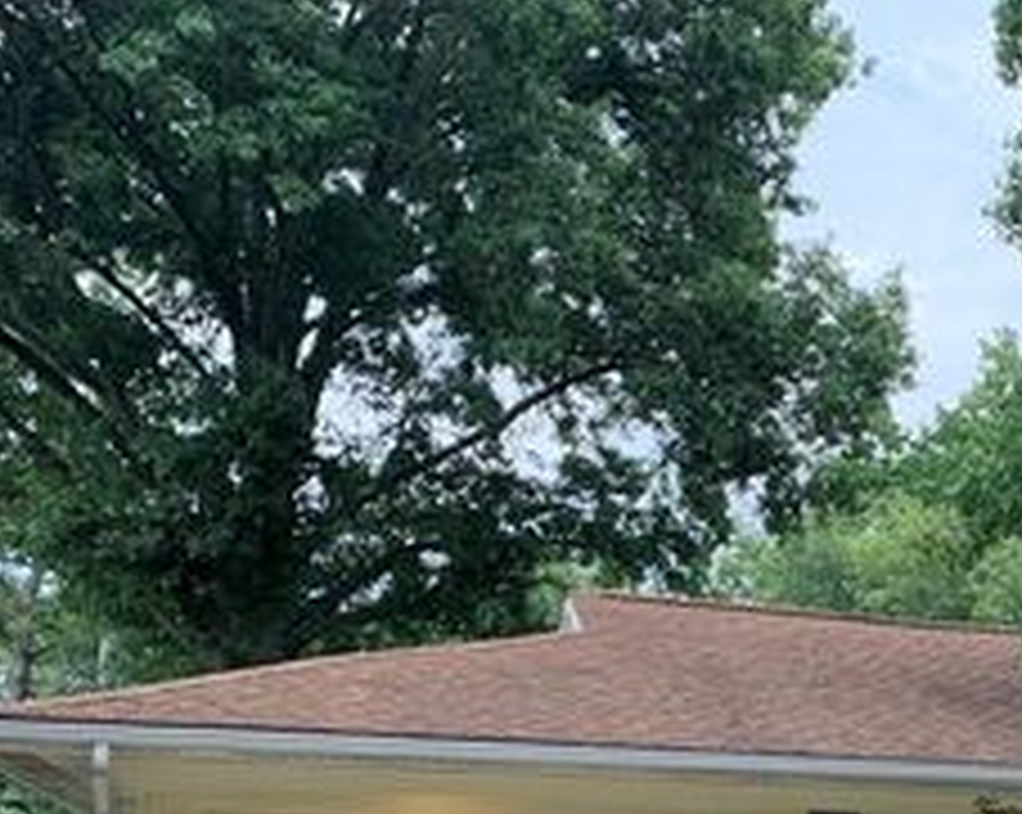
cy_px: 735
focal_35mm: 56
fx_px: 1692
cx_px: 1090
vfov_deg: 26.2
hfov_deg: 30.5
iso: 25
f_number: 1.8
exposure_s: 1/388
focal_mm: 4.25
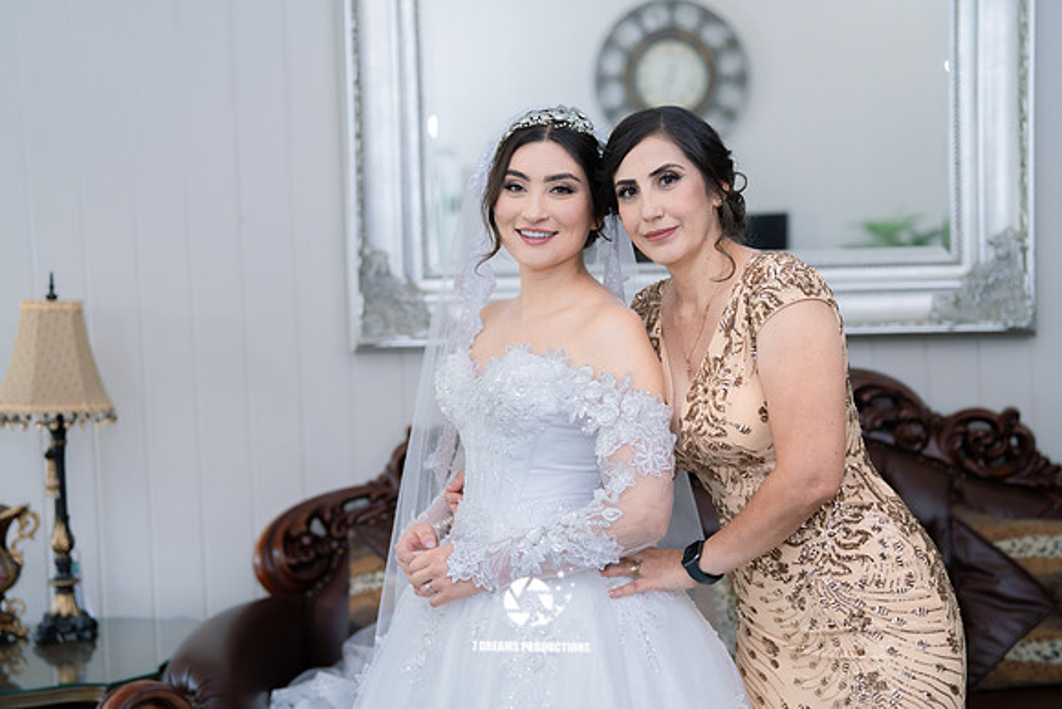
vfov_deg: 24.6
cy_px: 353
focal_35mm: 55
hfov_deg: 36.2
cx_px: 559
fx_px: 1623
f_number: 2
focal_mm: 50
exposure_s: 1/200
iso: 640
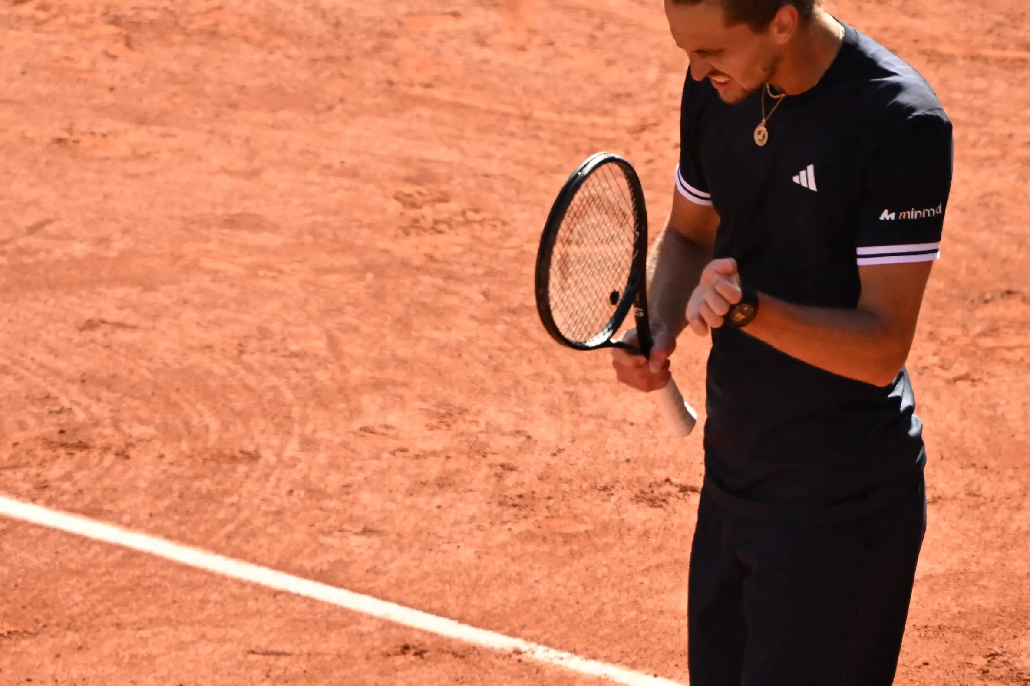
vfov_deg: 2.0
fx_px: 19453
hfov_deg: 3.0
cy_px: 274
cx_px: 585
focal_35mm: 680
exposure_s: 1/6400
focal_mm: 560
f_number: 4
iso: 1600
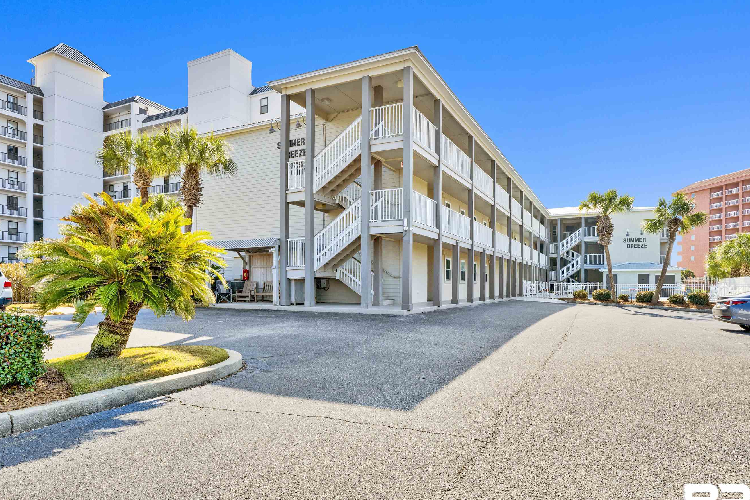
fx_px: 437
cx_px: 389
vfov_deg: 59.2
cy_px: 287
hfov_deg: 81.2
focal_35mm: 21
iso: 400
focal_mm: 18
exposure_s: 1/250
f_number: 10
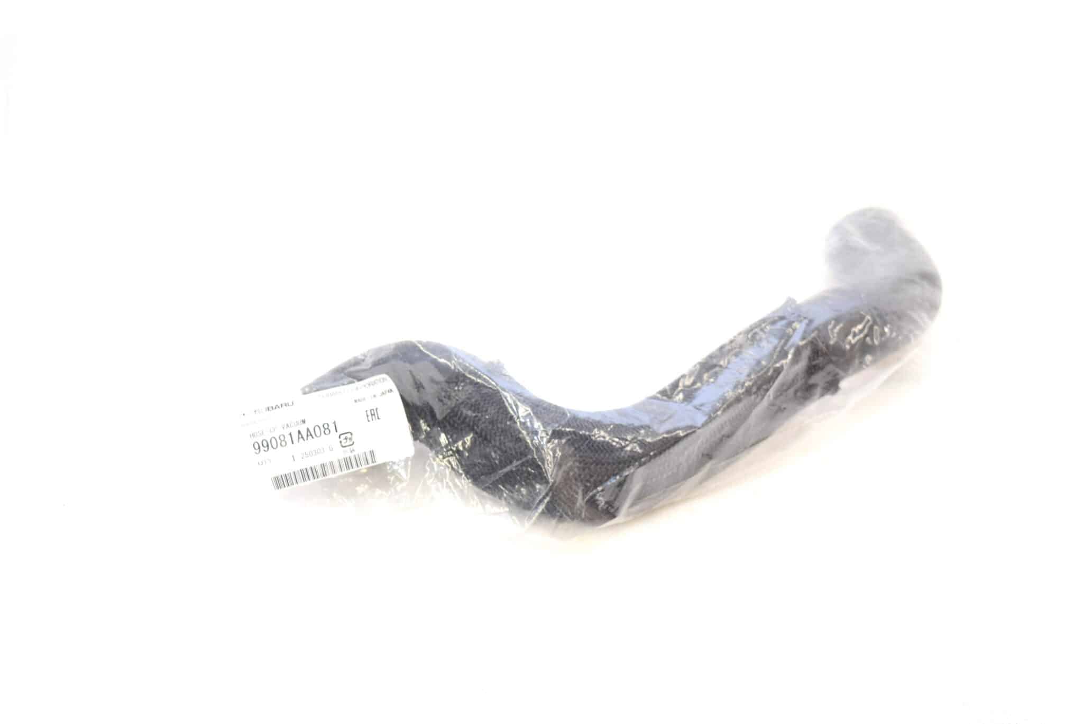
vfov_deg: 28.1
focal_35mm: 48
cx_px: 542
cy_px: 362
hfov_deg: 41.1
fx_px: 1446
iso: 400
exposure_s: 1/125
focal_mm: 32
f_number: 5.6
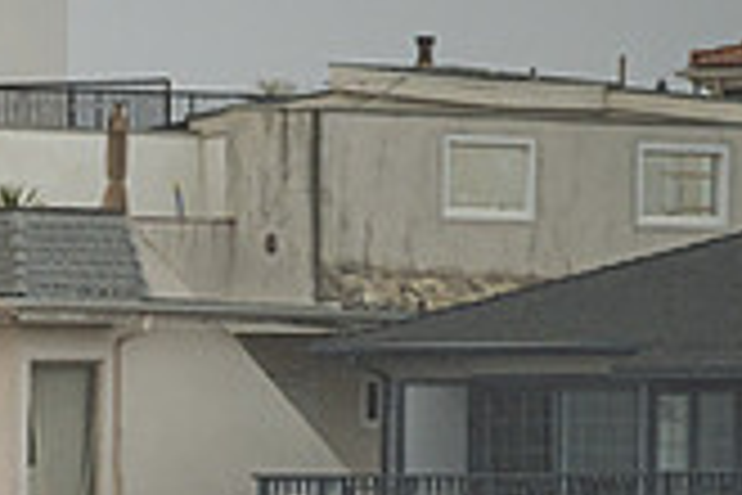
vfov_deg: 0.7
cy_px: 652
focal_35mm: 1892
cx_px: -354
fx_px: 38993
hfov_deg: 1.1
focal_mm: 400
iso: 320
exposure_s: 1/3200
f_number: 5.6
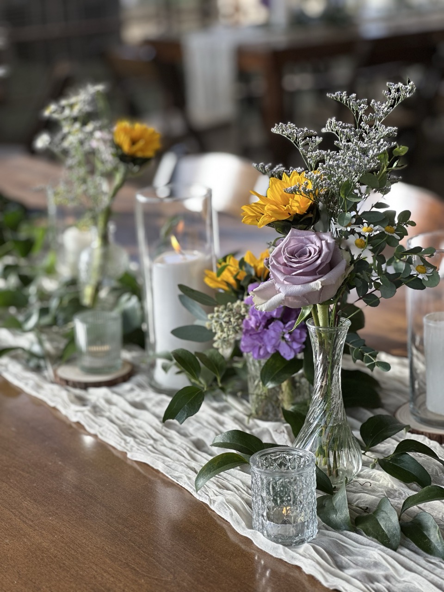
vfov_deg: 25.3
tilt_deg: -15.6
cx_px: 222
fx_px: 1317
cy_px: 296
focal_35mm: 77
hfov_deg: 19.1
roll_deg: +3.2
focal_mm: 9
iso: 32
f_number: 2.8
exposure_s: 1/120
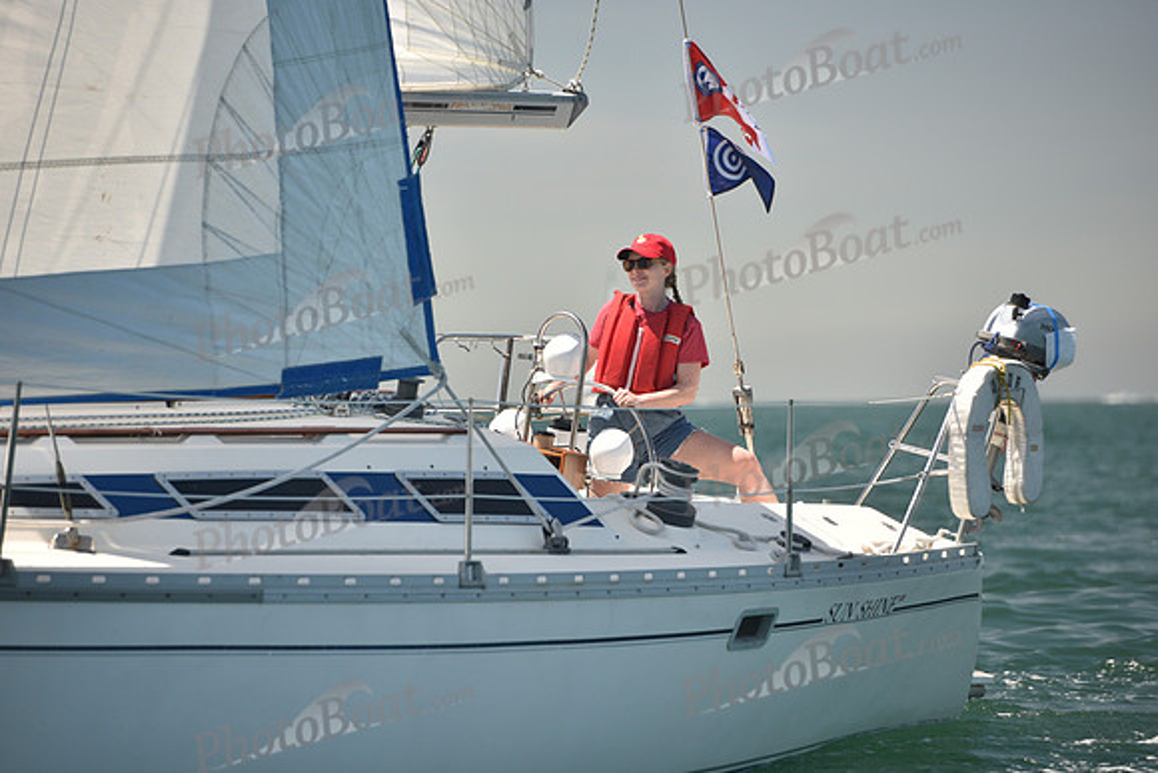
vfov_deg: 6.9
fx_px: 6435
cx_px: 579
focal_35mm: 200
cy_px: 386
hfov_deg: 10.3
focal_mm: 200
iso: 250
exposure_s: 1/800
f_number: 4
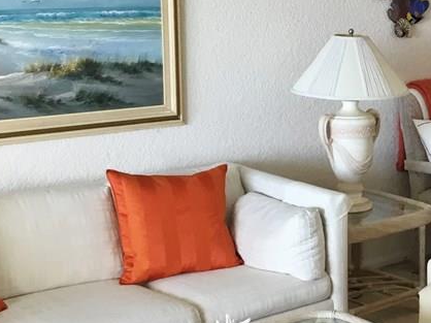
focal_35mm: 76
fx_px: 946
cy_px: 129
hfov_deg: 23.9
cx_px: 482
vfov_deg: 19.3
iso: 32
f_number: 2.4
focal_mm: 3.3
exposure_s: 1/30
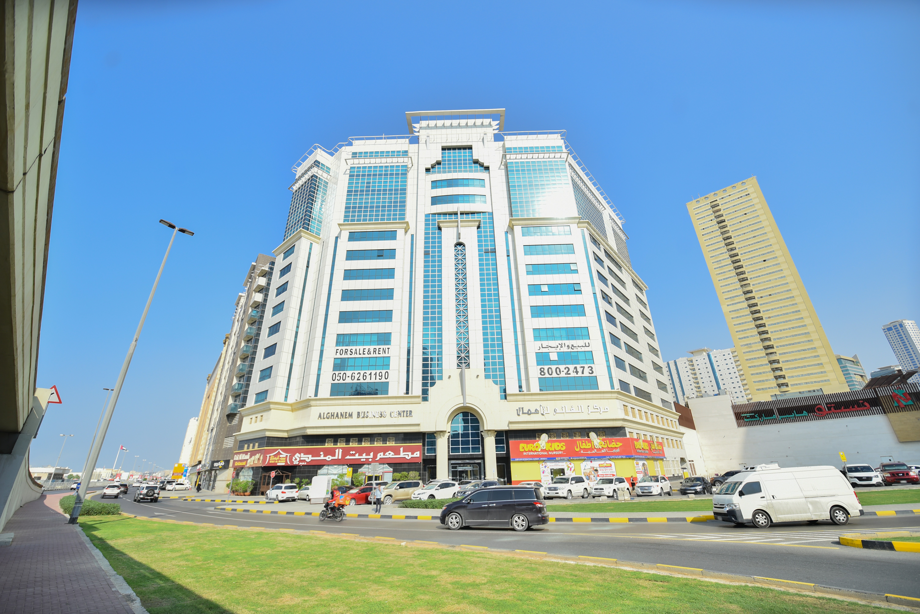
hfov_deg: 104.2
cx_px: 460
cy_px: 307
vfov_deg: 81.3
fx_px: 358
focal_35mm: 14
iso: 160
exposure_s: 1/1000
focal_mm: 14
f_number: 3.5
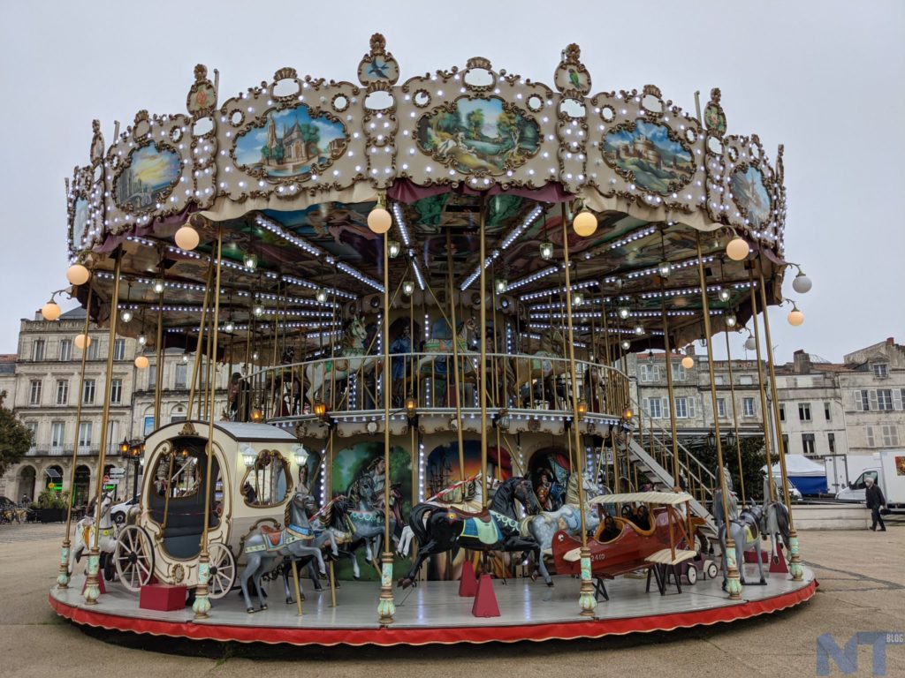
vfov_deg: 51.4
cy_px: 339
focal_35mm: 27
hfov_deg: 65.3
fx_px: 706
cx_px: 452
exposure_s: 1/468
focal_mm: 4.38
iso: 53
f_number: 1.73
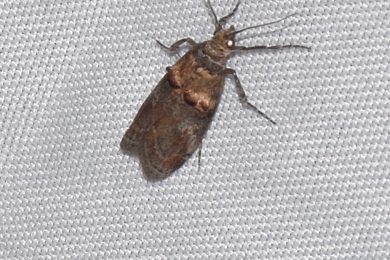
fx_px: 2969
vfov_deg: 5.0
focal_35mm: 274
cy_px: 131
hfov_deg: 7.5
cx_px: 198
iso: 100
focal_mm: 140
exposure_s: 1/160
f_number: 13
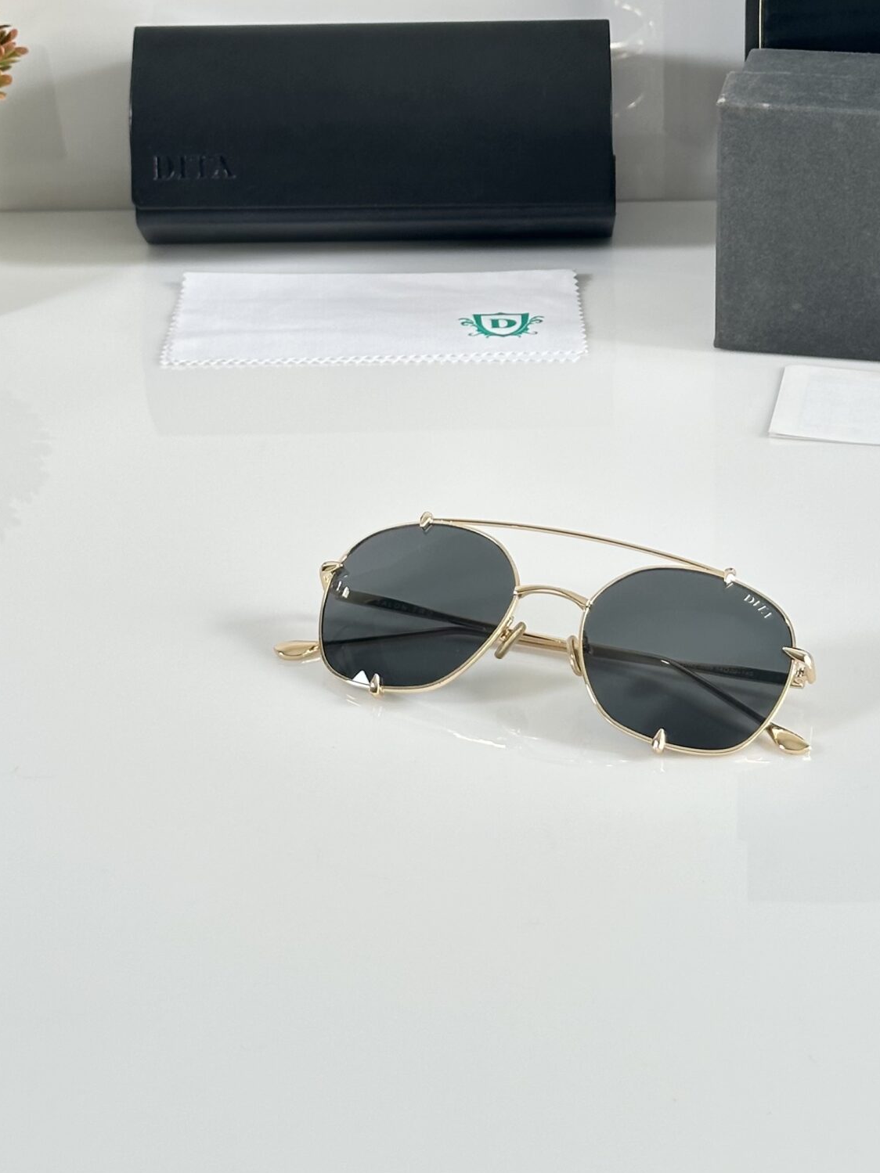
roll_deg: +0.8
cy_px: 212
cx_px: 510
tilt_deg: -21.3
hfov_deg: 18.0
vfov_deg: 23.4
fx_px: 2780
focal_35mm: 82
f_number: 1.78
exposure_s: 1/99
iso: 80
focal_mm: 6.86
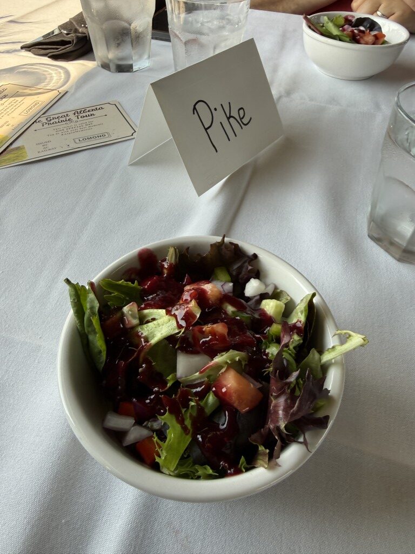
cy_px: 277
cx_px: 208
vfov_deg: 71.6
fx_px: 384
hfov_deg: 56.8
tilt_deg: -42.7
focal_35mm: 24
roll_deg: -2.0
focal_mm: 2.22
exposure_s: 1/156
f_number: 2.2
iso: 40
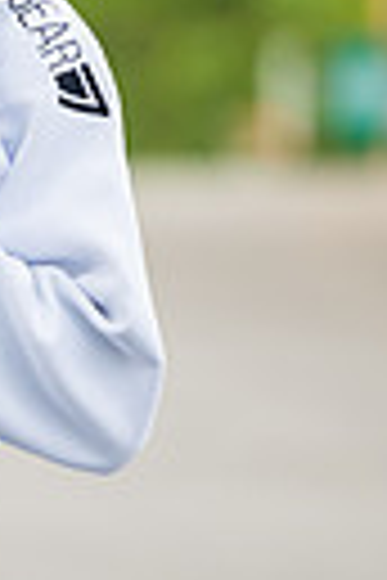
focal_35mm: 695
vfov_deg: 3.0
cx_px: -155
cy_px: 252
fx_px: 11206
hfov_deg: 2.0
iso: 200
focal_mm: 200
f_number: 3.2
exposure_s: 1/800
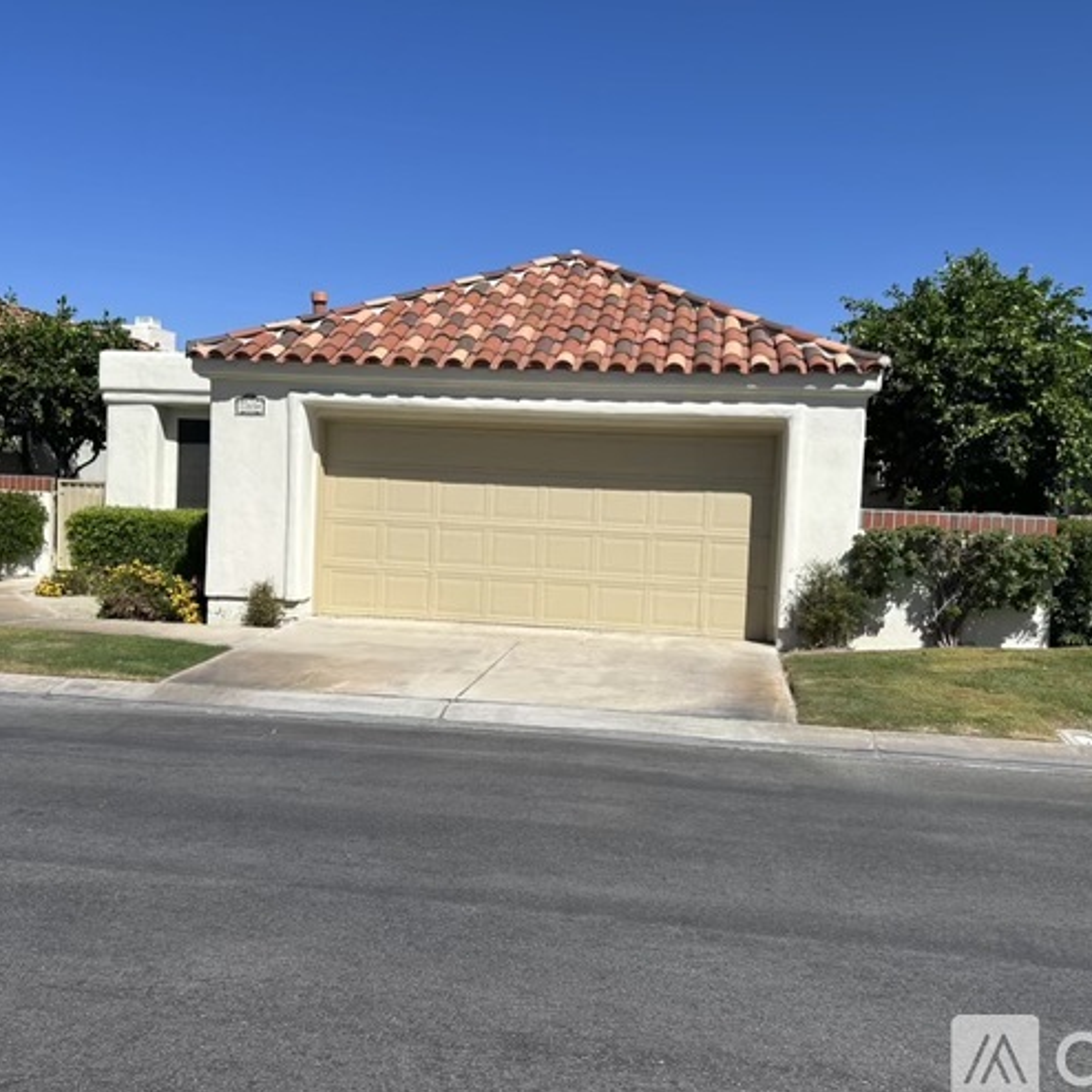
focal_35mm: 31
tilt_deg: -2.1
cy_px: 550
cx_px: 573
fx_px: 1106
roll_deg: -1.6
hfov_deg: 52.5
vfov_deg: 52.5
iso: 50
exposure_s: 1/6579
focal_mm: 5.7
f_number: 1.5
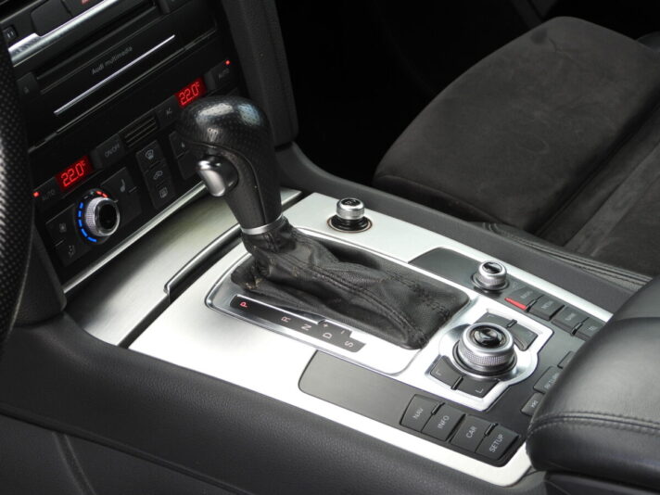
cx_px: 330
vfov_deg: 17.4
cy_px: 248
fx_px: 1621
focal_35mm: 85
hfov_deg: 23.0
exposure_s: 1/100
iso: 100
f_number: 3.5
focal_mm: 15.3
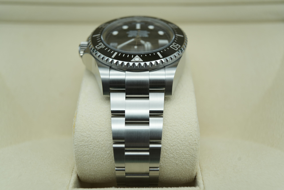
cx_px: 142
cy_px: 95
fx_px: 276
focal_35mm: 35
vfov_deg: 37.9
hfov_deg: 54.4
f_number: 5
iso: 400
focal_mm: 35
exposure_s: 1/250
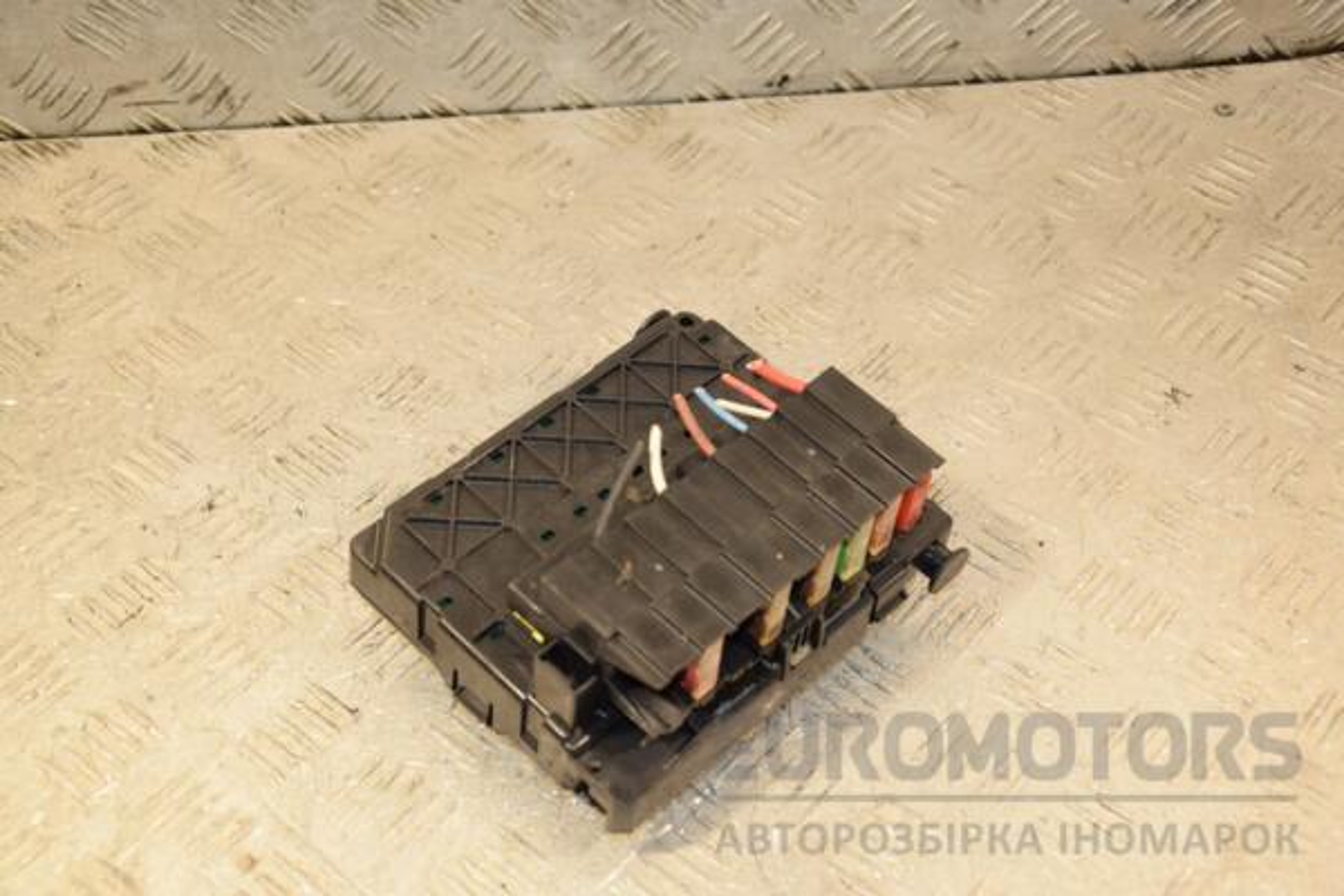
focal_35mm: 52
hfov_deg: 37.9
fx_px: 1960
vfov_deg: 25.8
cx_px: 672
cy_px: 448
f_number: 5
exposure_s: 1/200
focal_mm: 35
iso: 800
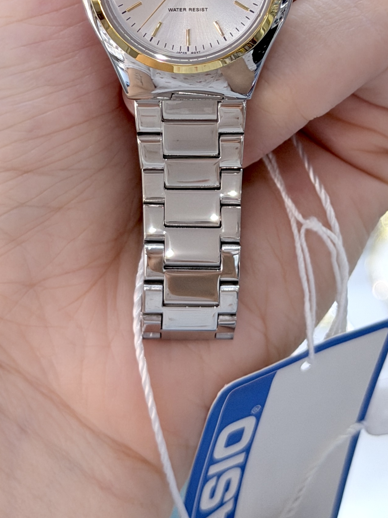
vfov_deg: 16.9
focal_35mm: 115
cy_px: 65
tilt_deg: -38.8
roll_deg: +3.3
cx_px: 176
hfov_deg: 12.9
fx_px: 1719
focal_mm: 6.76
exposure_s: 1/100
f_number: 1.78
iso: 64
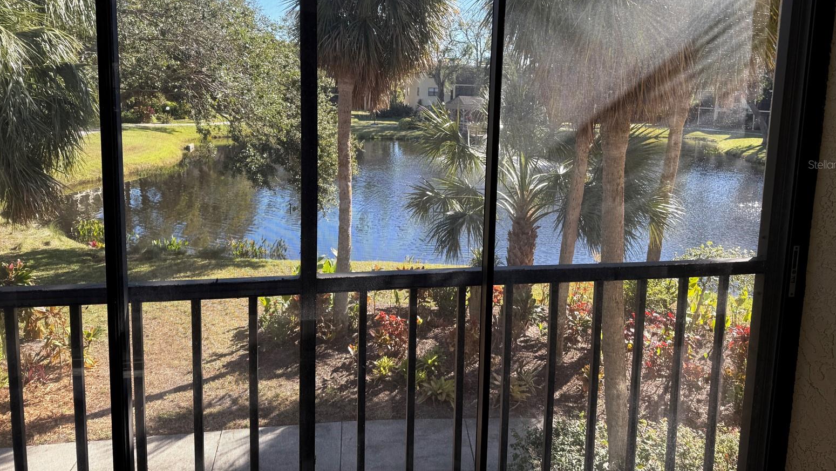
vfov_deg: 42.4
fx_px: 599
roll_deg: -1.9
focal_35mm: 27
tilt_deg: -6.7
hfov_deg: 69.8
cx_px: 427
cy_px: 164
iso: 80
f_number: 1.78
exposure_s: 1/689
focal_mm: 6.76
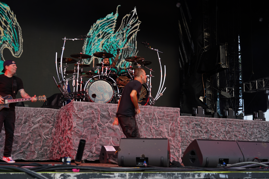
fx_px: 366
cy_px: 90
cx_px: 134
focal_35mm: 49
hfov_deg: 40.3
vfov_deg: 27.5
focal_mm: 49
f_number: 4.5
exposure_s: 1/60
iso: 100
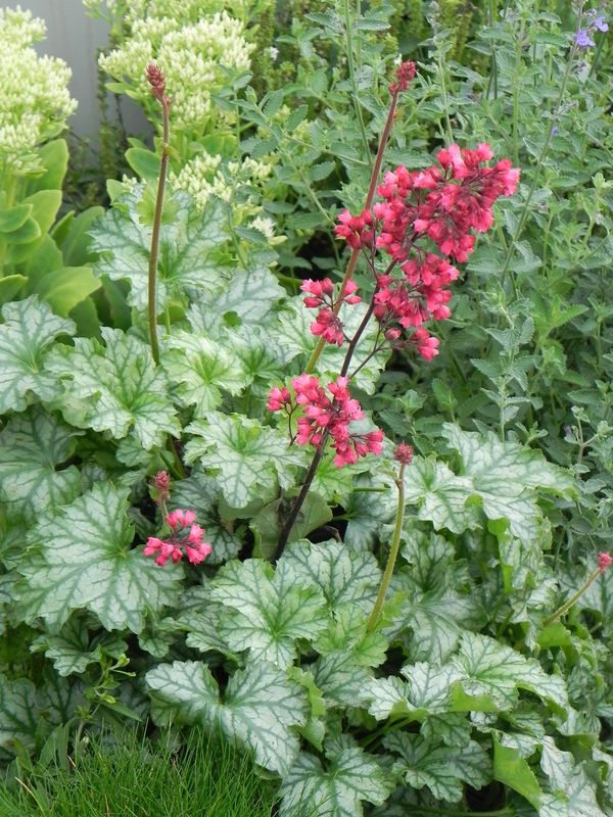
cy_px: 408
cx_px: 306
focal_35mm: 162
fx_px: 3825
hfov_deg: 9.2
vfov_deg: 12.2
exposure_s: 1/160
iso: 160
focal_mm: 28.8
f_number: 5
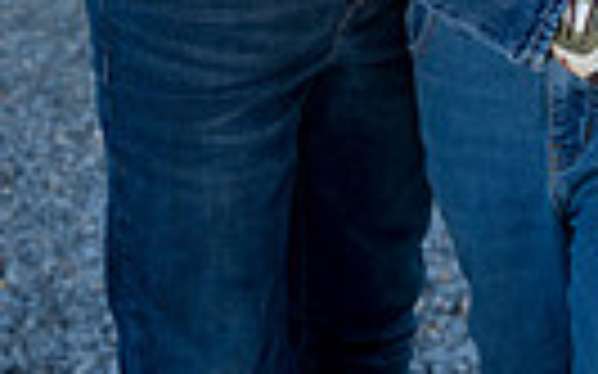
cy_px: -631
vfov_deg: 6.9
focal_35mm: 176
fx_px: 2867
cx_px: 481
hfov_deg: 11.9
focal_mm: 51
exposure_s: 1/640
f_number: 5
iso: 400
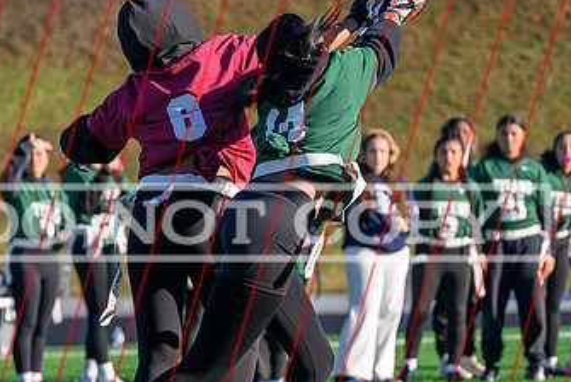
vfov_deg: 4.0
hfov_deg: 6.0
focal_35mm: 343
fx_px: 5445
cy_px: 124
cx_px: 217
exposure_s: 1/1250
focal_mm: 85
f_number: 2.8
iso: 110
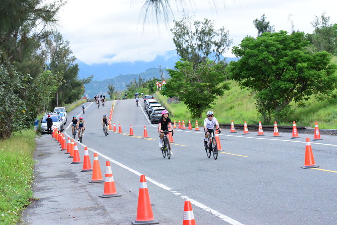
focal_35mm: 92
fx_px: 862
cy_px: 112
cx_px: 168
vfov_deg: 14.9
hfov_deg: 22.1
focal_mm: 92
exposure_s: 1/2000
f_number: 11
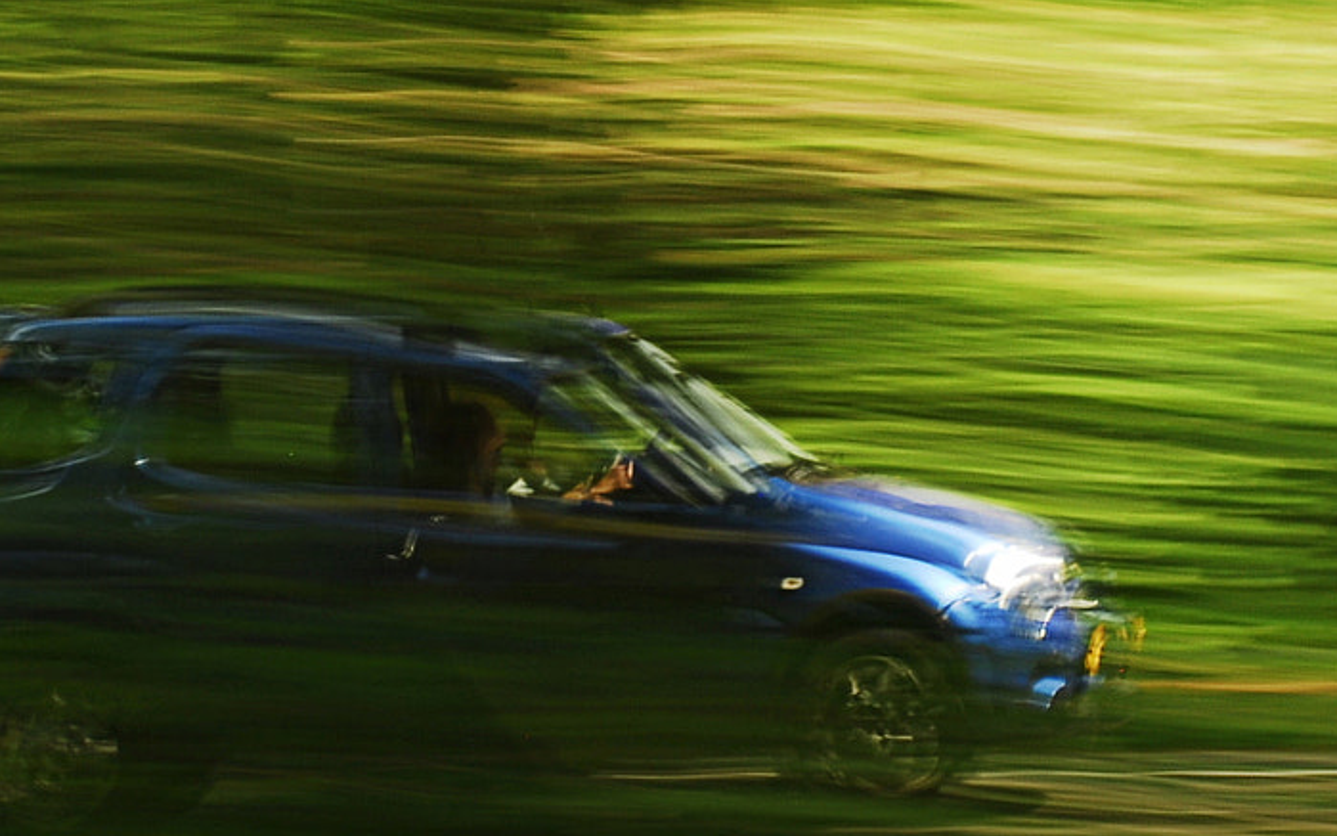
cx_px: 857
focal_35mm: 263
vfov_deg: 5.0
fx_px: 9590
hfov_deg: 8.0
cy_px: 195
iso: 100
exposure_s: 1/4
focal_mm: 75
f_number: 5.6
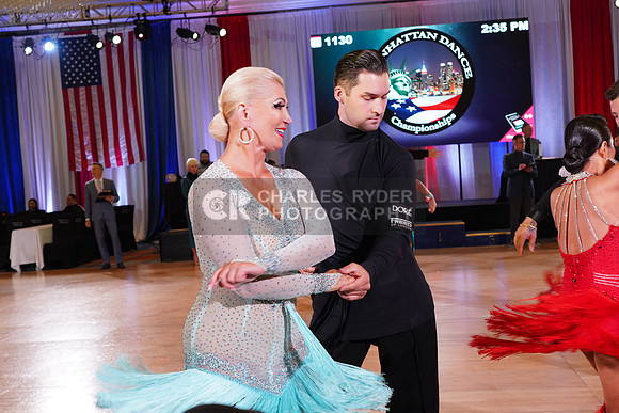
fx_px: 894
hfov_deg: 38.2
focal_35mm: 52
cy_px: 206
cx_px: 310
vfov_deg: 26.0
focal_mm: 52
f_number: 6.3
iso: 1600
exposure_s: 1/160
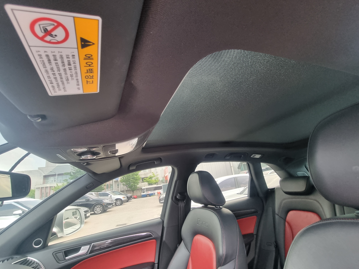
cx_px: 176
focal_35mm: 14
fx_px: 145
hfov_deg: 102.0
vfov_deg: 85.7
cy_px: 136
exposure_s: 1/60
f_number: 2.2
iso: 125
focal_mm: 2.2
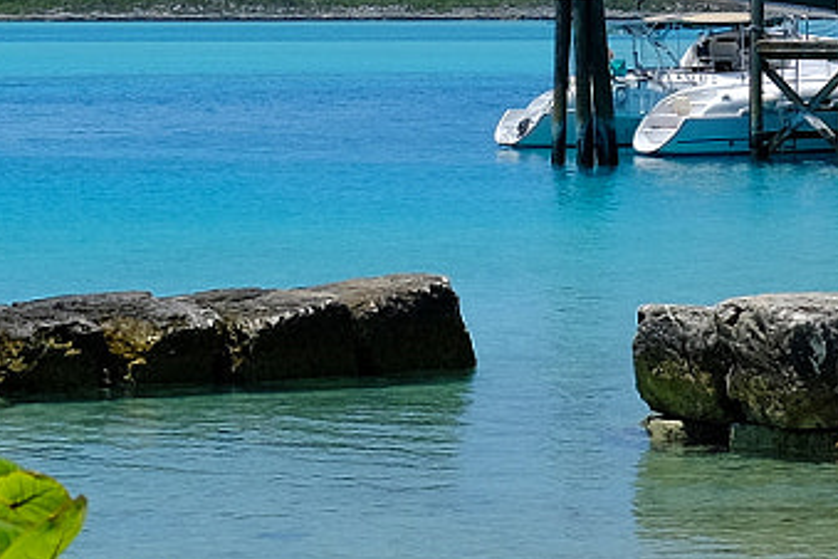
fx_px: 3841
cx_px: 143
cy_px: 35
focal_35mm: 165
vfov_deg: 8.3
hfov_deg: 12.4
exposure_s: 1/680
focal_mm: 23
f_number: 8
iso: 200
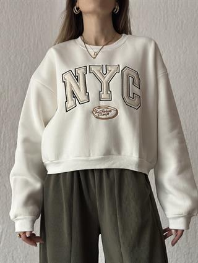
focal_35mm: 48
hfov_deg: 30.3
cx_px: 99
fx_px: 366
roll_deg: +0.2
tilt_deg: +2.9
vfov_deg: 39.6
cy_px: 132
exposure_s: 1/40
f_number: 1.78
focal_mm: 6.86
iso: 500
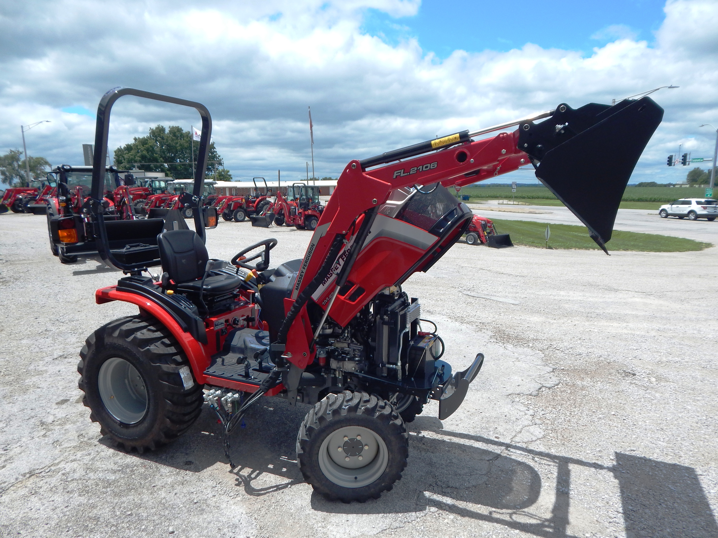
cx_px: 359
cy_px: 269
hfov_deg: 76.4
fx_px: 456
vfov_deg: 61.1
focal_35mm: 22
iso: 125
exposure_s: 1/500
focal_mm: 4
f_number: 6
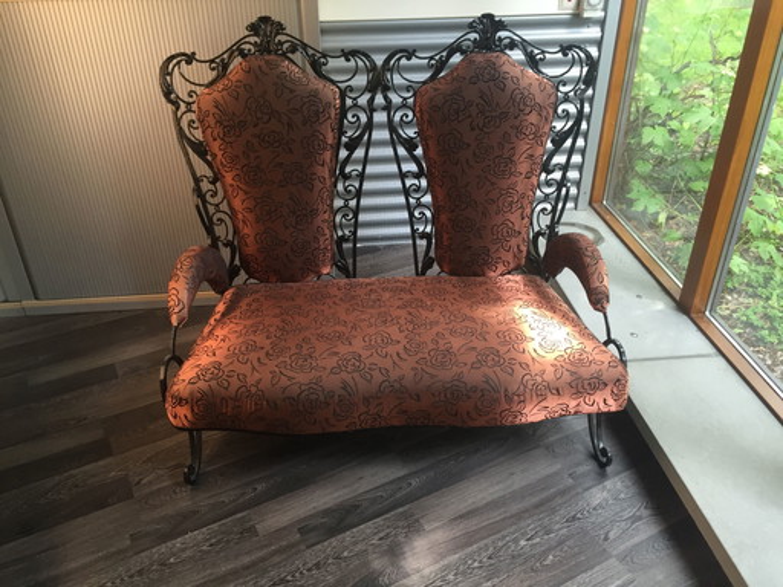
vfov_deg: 48.2
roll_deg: +0.5
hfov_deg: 61.7
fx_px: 656
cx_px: 392
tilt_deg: -30.5
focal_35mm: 29
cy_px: 294
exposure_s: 1/33
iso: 50
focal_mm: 4.15
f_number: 2.2
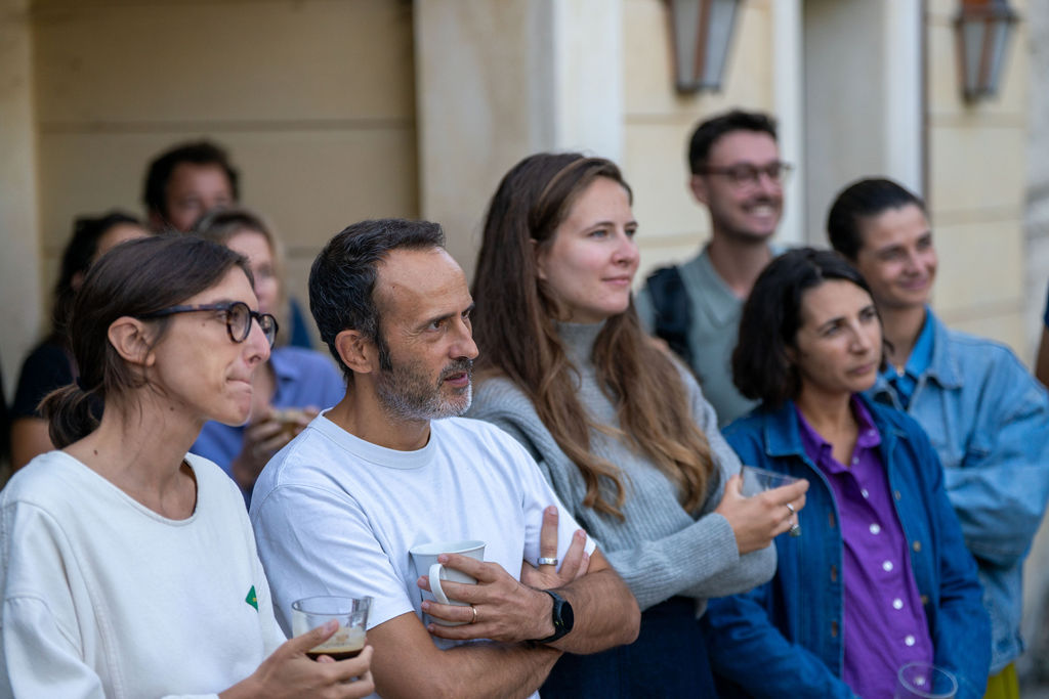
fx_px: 3206
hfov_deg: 18.6
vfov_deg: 12.5
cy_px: 350
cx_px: 524
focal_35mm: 110
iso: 800
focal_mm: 110
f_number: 2.8
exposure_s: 1/1250
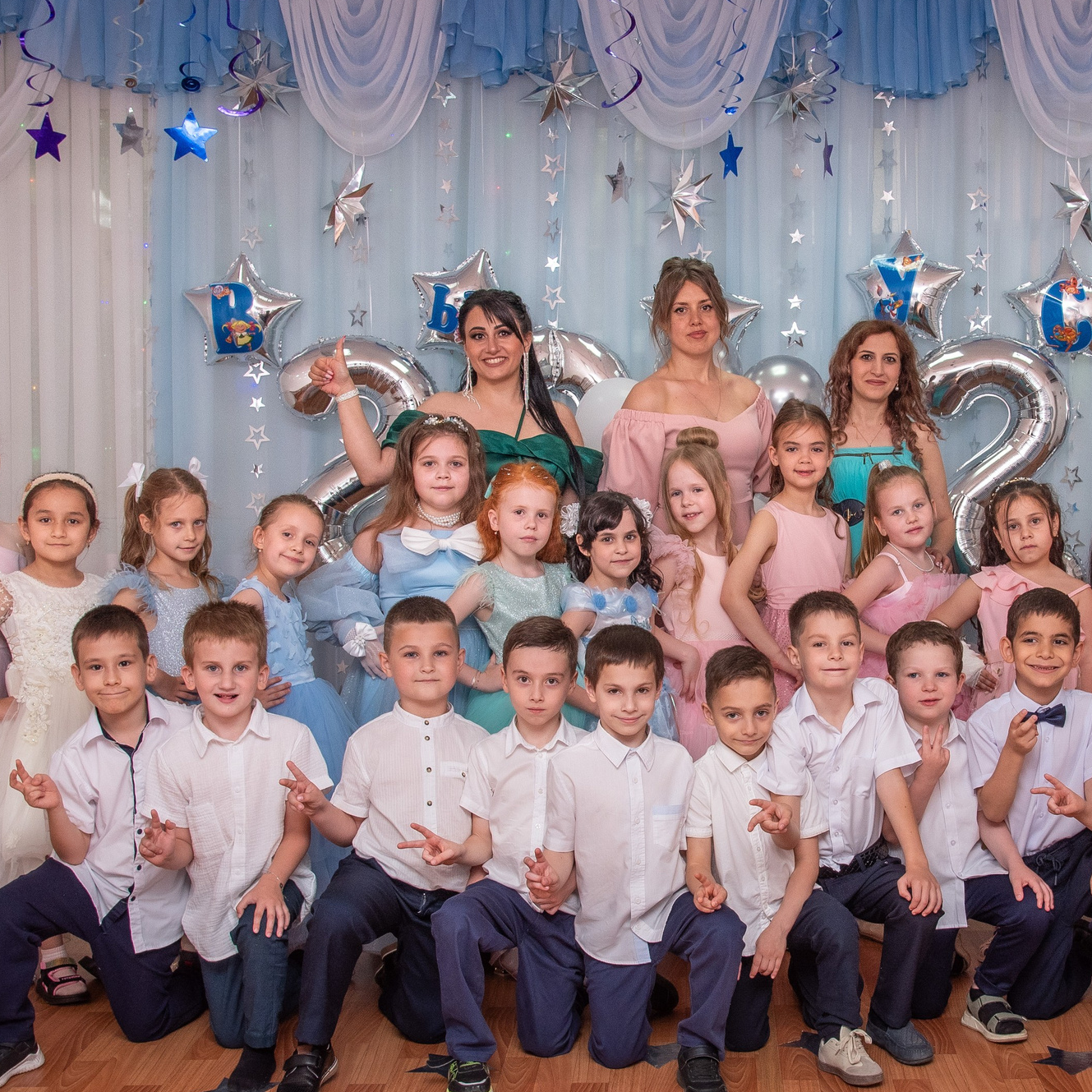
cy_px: 592
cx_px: 738
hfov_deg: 29.3
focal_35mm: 58
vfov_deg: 29.5
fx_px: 2070
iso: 640
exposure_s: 1/160
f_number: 7.1
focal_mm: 31
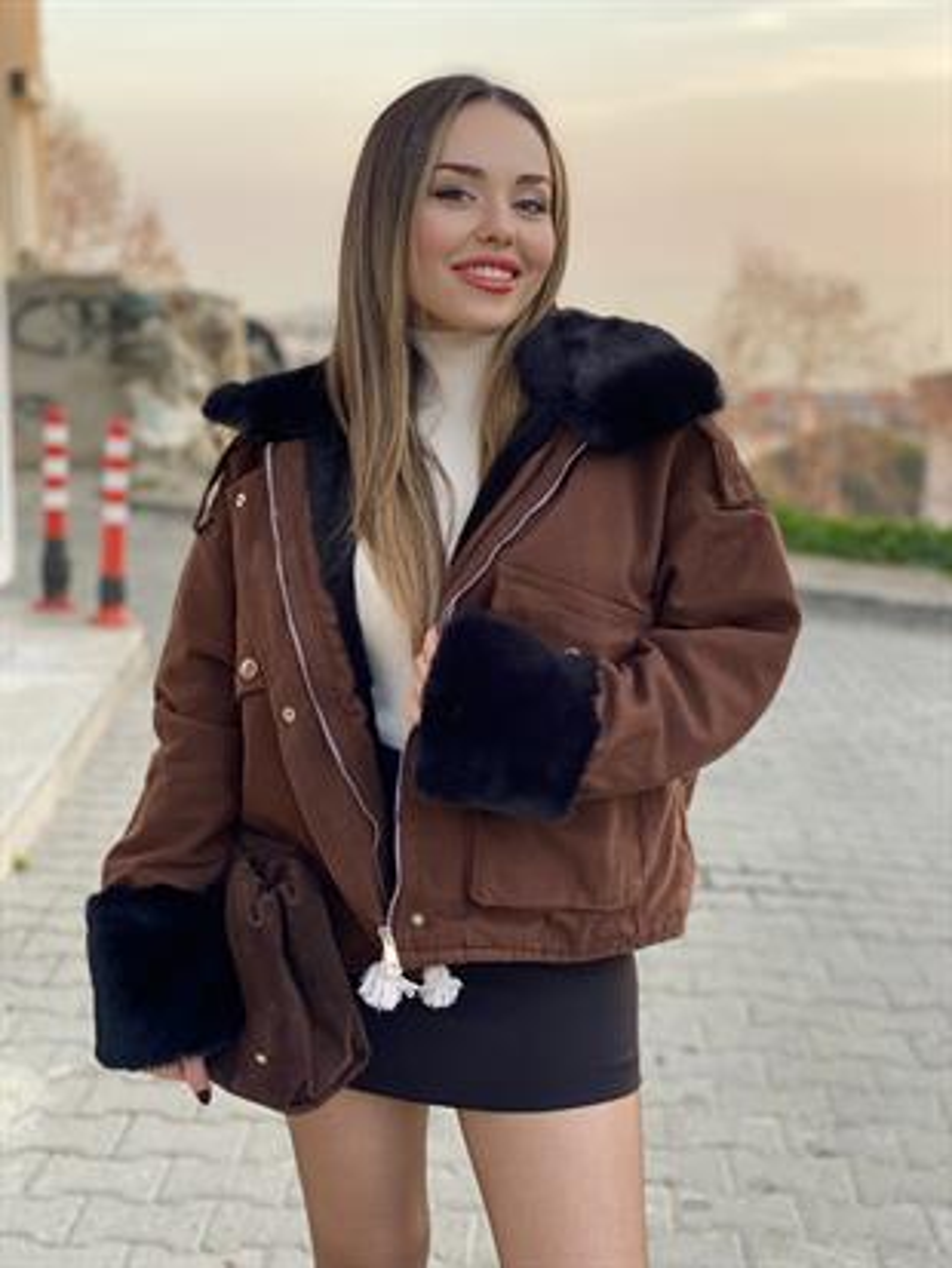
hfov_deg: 28.0
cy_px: 634
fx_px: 1906
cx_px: 476
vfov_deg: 36.8
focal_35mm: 52
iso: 50
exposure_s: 1/122
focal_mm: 6
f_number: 2
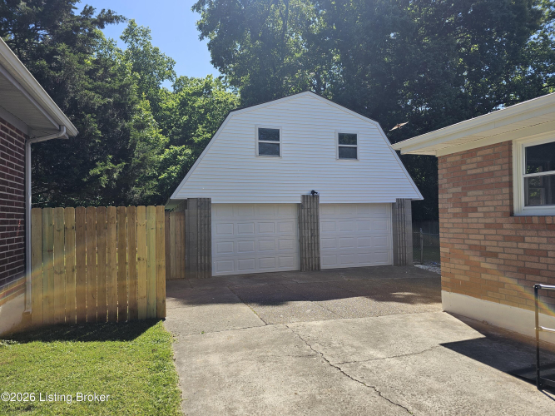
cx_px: 278
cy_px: 208
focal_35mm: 23
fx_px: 369
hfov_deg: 73.9
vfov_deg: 58.9
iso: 10
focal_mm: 6.3
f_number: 1.7
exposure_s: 1/481
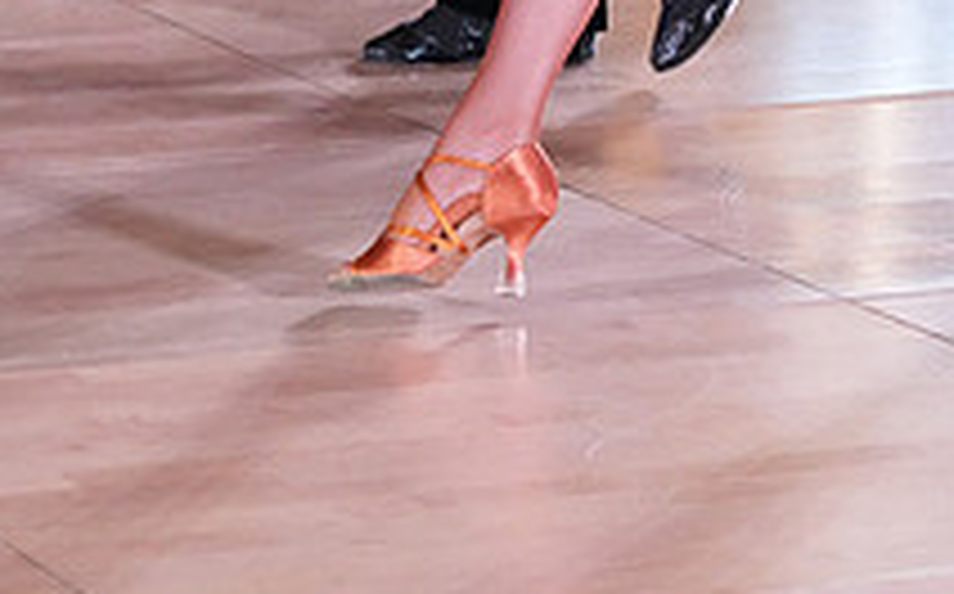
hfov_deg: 9.2
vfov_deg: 5.6
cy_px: -549
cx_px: 718
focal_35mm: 229
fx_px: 5948
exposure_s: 1/400
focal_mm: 82
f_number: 5
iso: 8000
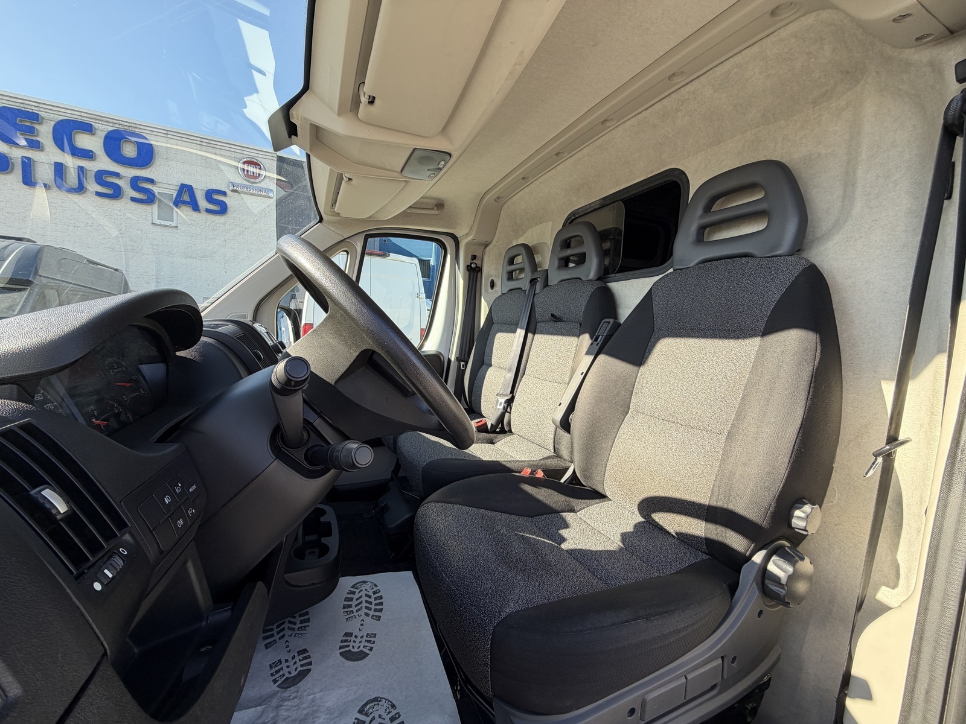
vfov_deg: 85.7
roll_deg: -2.7
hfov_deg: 102.1
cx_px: 483
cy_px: 362
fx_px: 391
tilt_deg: -3.8
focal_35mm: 14
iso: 40
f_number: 2.2
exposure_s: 1/203
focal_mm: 2.22
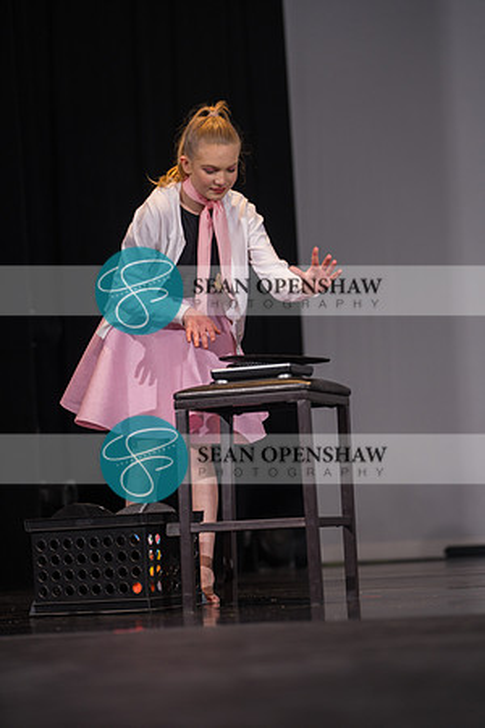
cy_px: 364
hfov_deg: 14.0
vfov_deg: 20.8
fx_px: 1980
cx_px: 242
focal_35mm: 98
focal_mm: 98
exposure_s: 1/500
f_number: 2.8
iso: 400
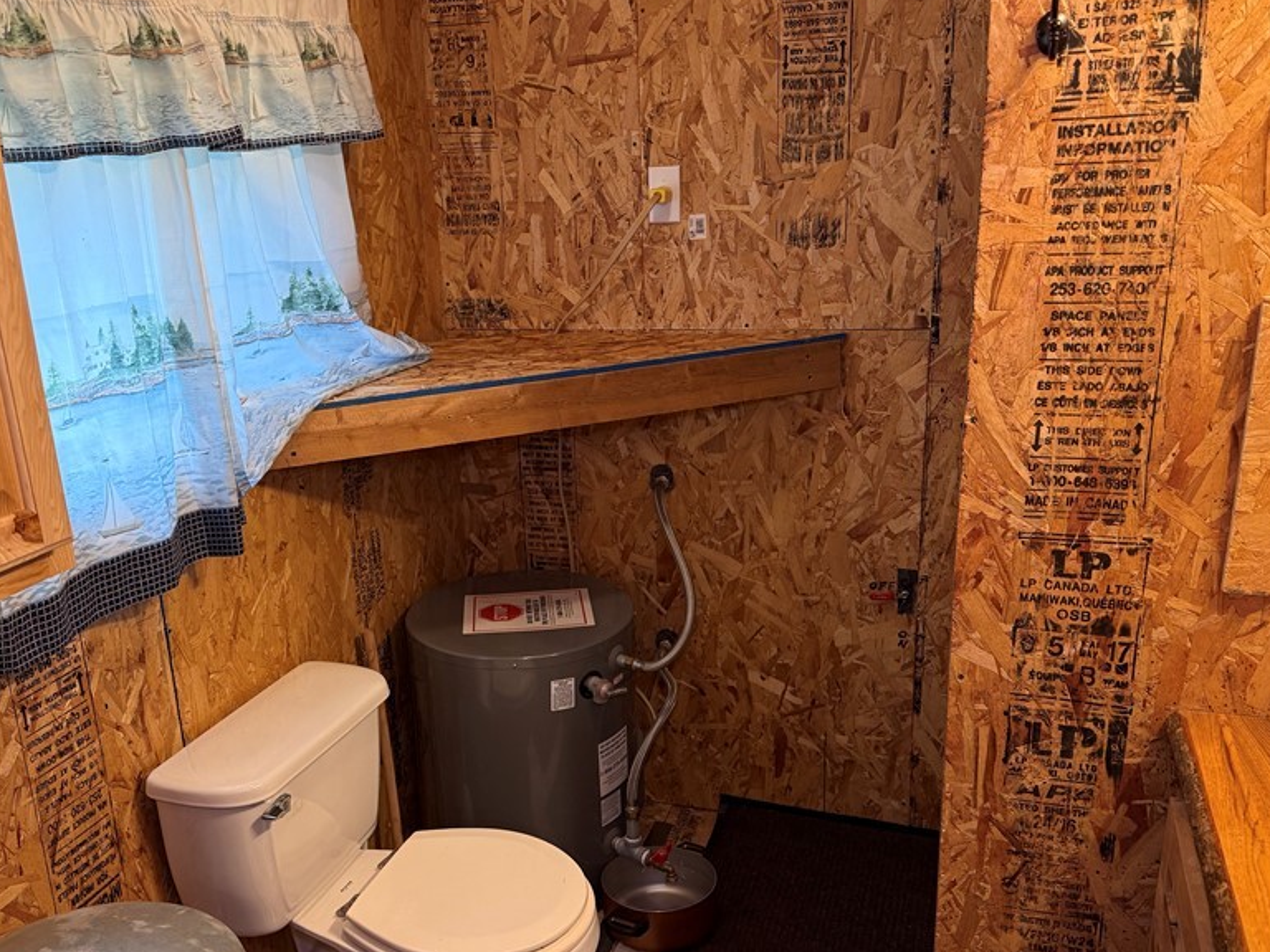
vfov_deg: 44.1
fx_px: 1174
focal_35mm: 32
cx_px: 580
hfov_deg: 56.7
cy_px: 529
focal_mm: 6.76
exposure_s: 1/60
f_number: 1.78
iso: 250
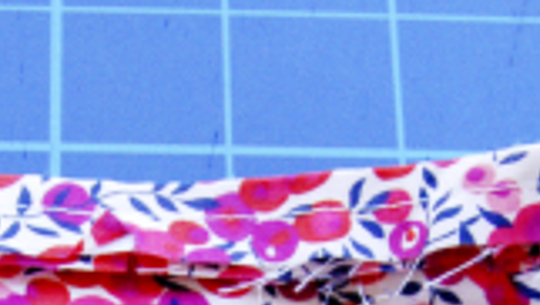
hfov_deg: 12.3
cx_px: 138
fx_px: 2509
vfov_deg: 6.7
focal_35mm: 175
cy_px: 630
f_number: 7.1
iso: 1600
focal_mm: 30
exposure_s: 1/200
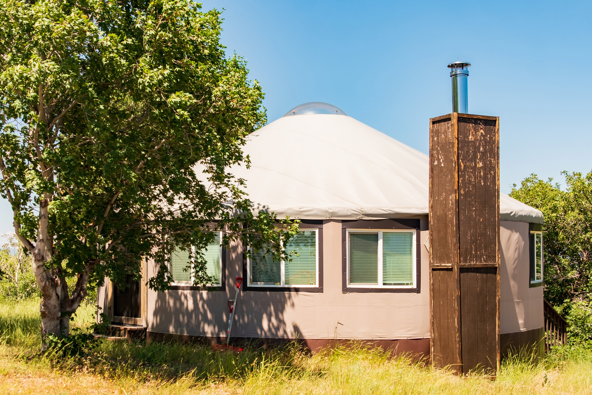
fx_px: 904
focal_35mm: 55
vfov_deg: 24.6
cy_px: 208
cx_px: 272
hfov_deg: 36.2
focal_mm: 29.8
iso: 200
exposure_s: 1/400
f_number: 5.6
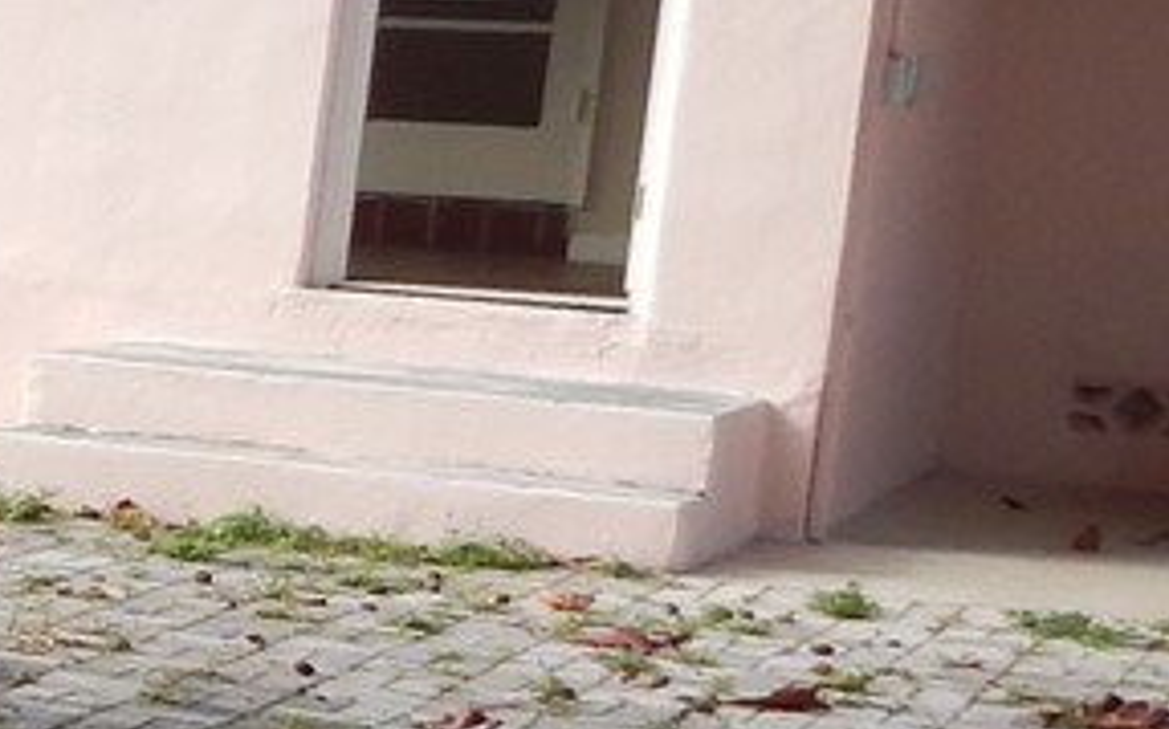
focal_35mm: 136
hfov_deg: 12.3
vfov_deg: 9.6
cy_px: 643
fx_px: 4330
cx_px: -1625
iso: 125
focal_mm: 4
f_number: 3
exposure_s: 1/400
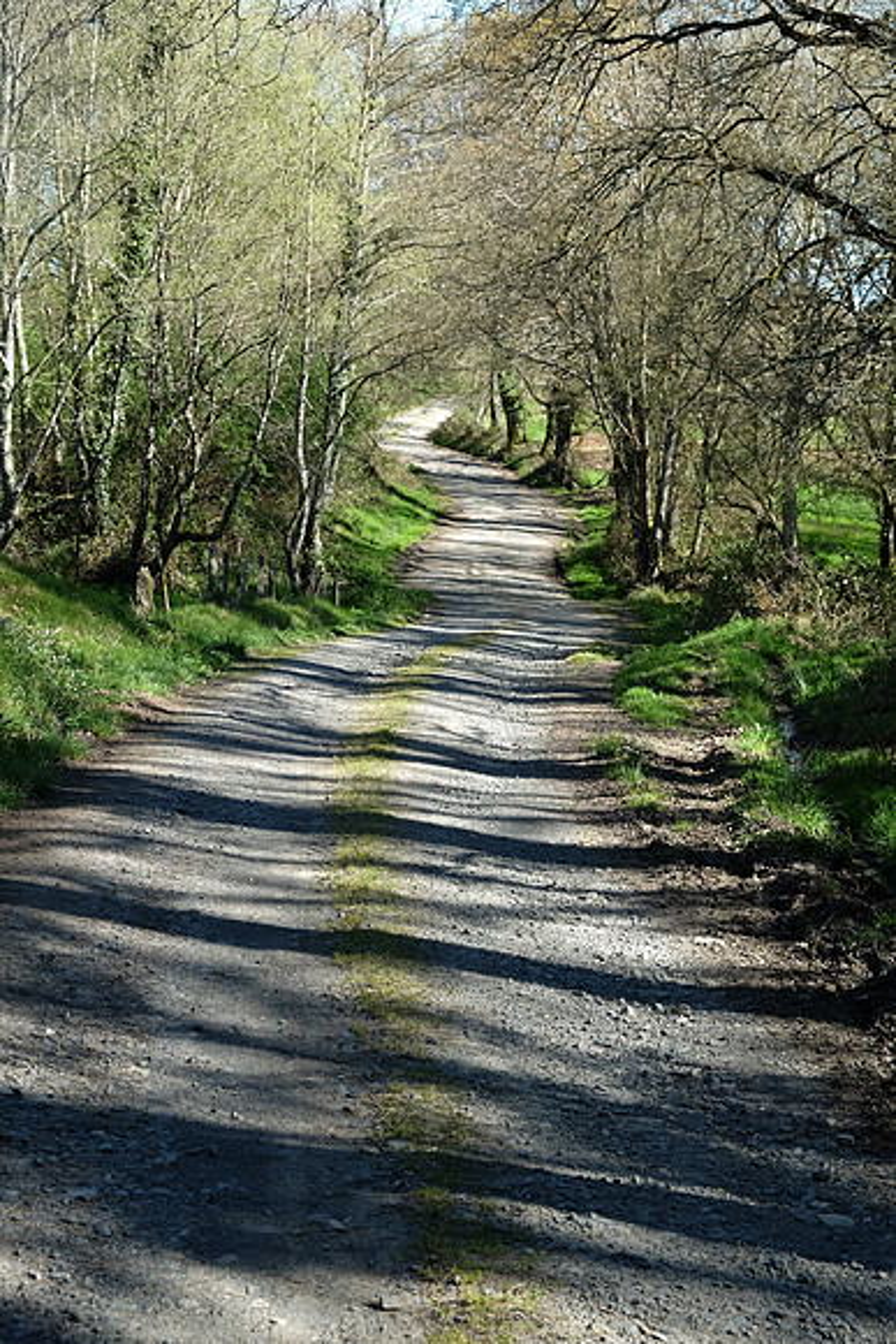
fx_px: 2574
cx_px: 448
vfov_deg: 29.2
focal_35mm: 69
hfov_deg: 19.7
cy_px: 672
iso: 100
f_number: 7.1
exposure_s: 1/60
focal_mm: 46.3
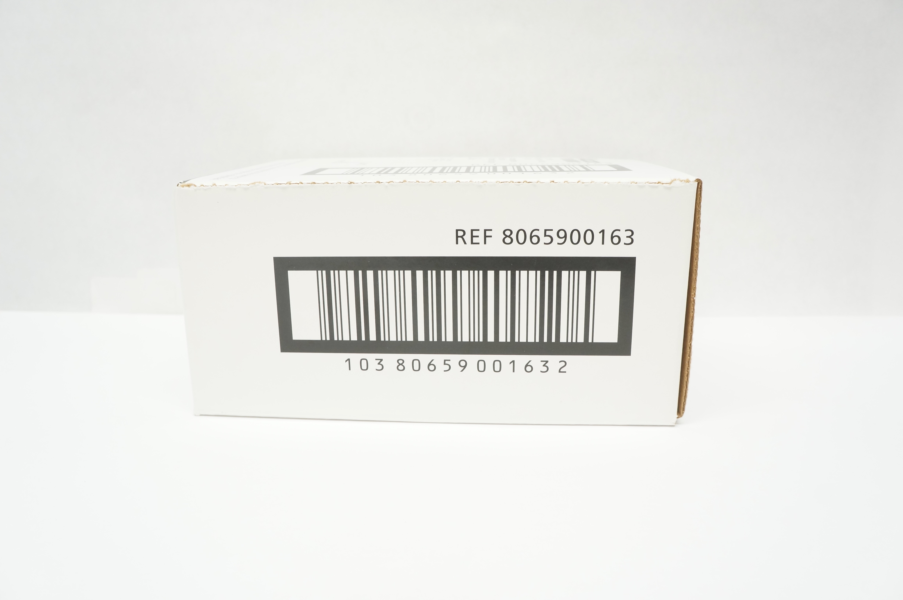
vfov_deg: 47.8
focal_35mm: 27
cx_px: 452
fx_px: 677
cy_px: 300
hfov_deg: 67.4
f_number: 7.1
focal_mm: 18
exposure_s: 1/60
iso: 800
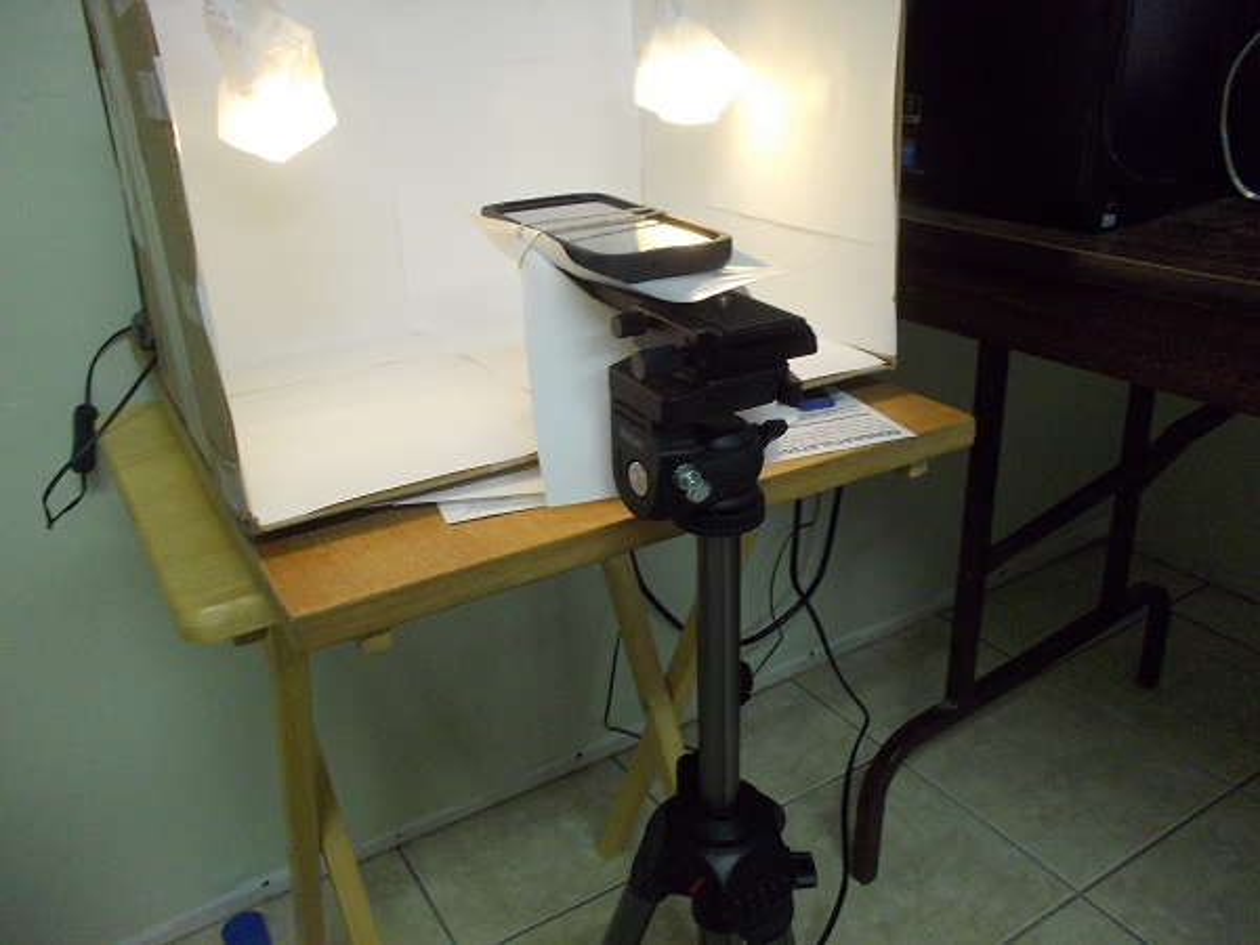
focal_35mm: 29
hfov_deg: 61.7
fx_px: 1056
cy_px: 472
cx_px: 630
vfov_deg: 48.2
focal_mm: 4.1
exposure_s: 1/25
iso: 320
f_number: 3.3
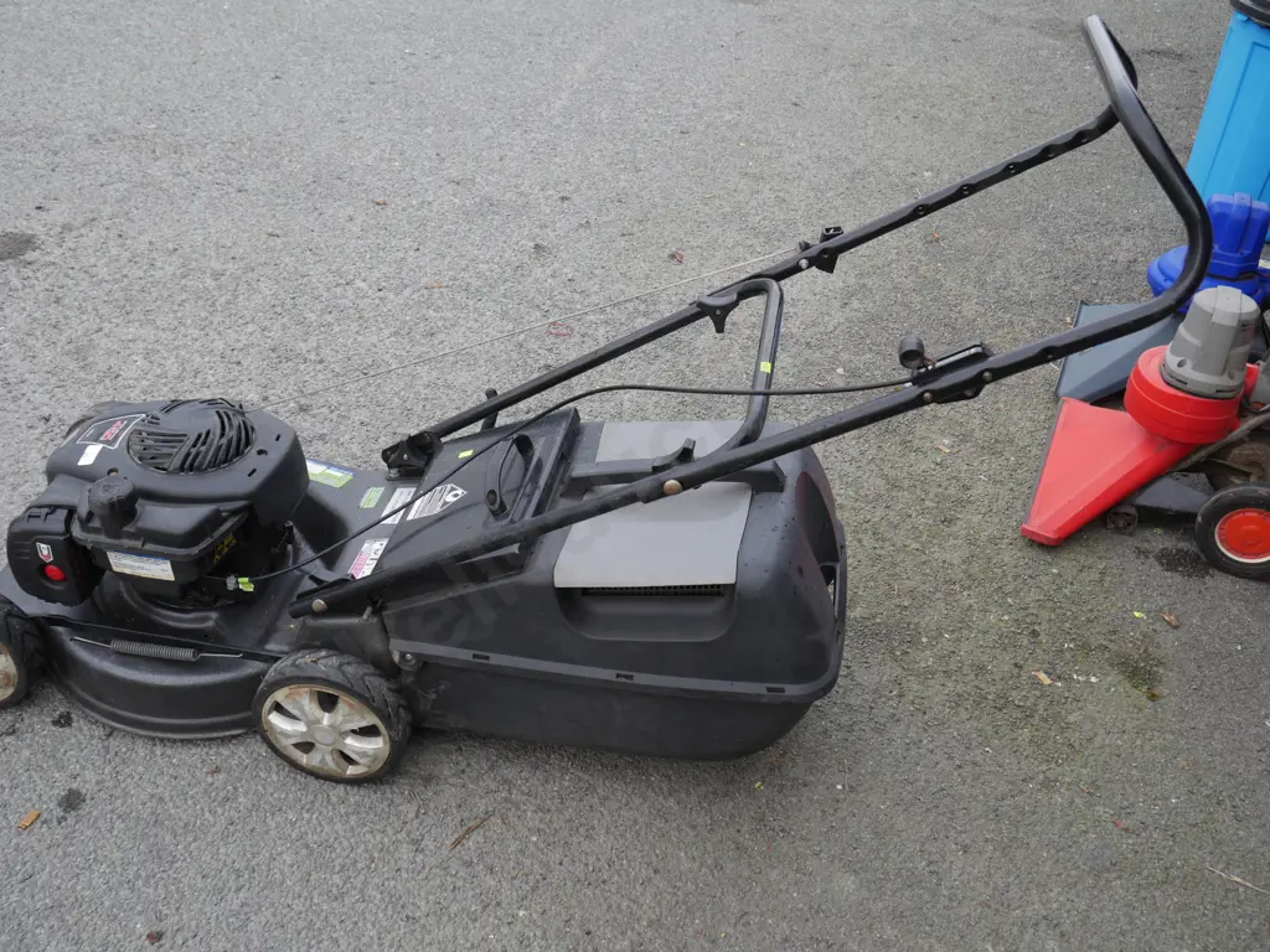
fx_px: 1174
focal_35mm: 32
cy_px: 476
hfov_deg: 56.8
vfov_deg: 44.2
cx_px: 635
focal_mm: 16
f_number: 4.5
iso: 200
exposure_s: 1/125
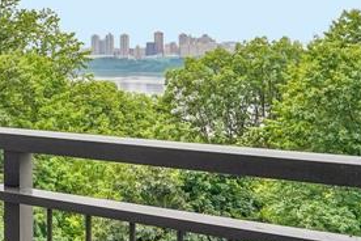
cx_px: -10
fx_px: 521
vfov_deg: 25.5
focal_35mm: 52
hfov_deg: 34.3
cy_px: 45
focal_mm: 14
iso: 400
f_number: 8
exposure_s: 1/320
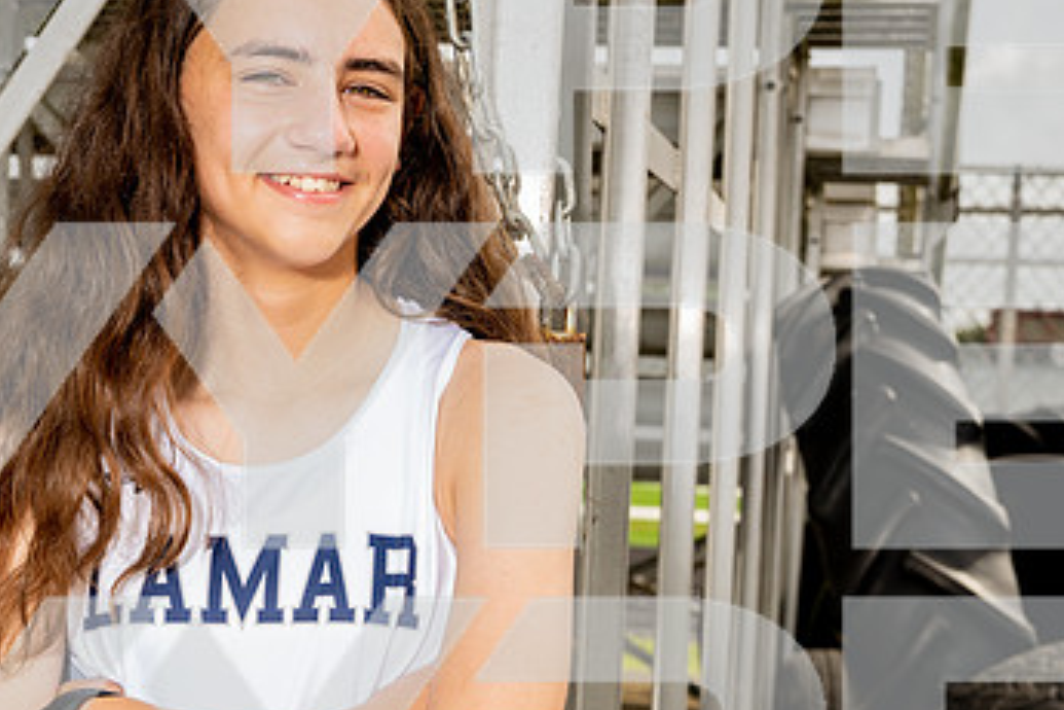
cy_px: 387
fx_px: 2039
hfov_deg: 29.2
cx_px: 423
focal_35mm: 69
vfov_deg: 19.7
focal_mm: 41
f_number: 5.6
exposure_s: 1/250
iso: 100
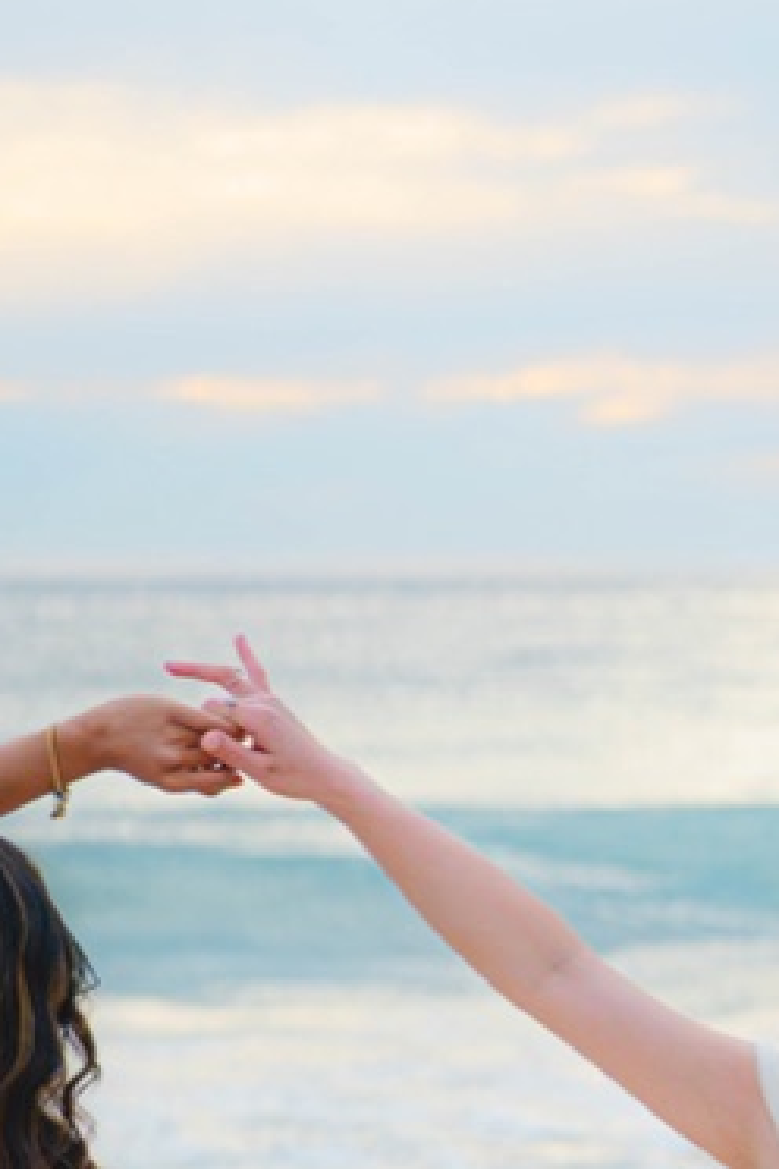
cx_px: 477
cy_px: 1298
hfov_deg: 8.7
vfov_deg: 12.8
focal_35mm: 158
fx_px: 5128
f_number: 2
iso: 1600
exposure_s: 1/8000
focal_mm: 49
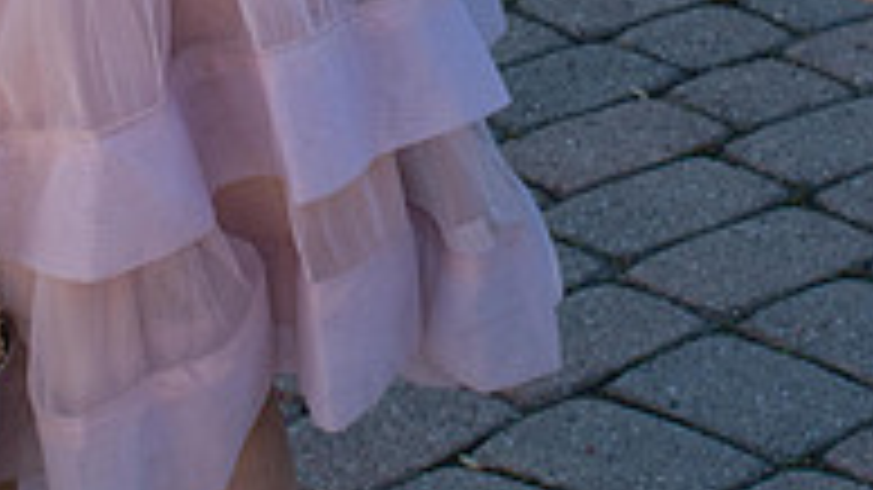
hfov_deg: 11.0
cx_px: 428
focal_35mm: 196
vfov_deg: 6.0
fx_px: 4536
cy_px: -484
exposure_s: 1/250
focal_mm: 32
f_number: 8
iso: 200
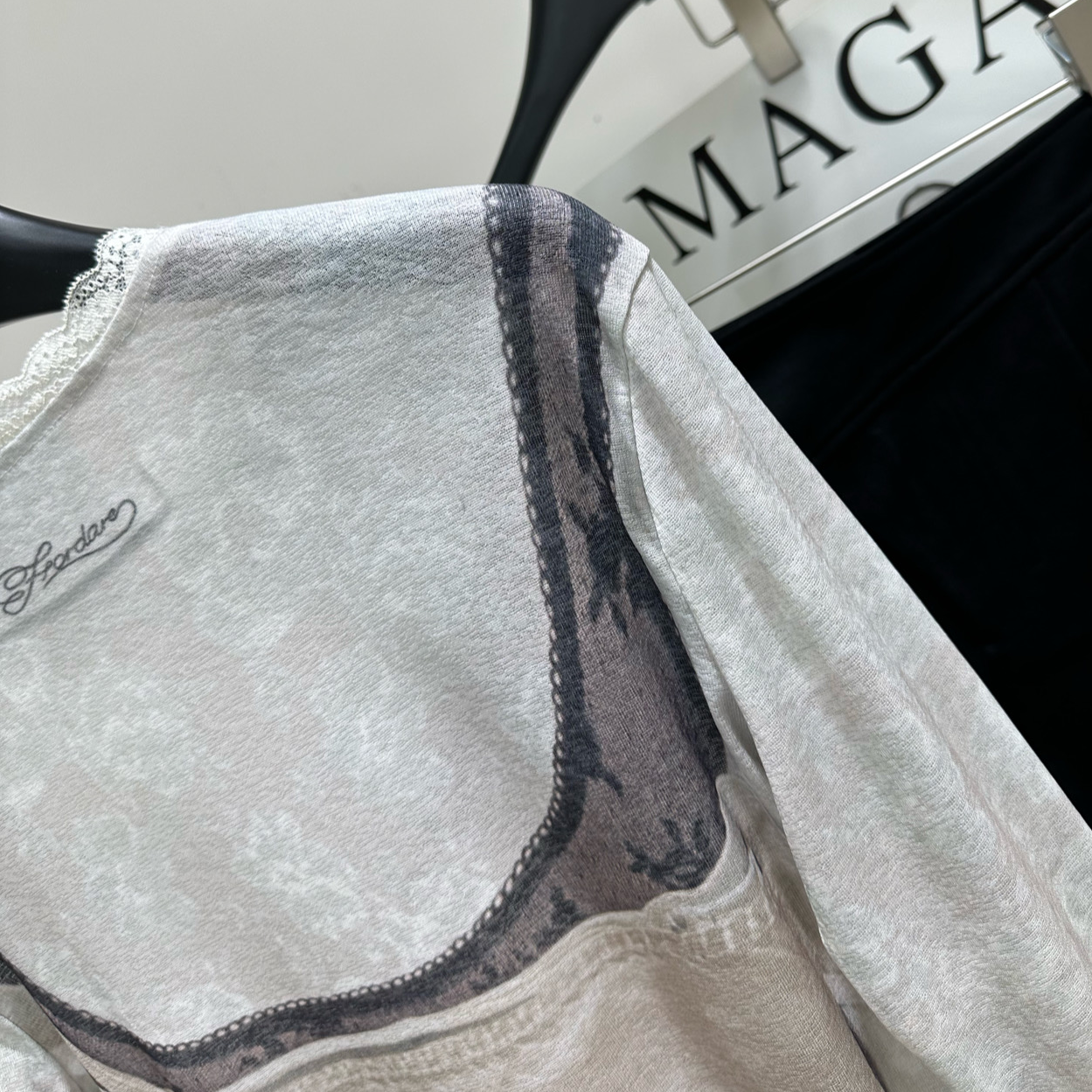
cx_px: 559
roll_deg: +32.4
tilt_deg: -4.5
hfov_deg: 55.6
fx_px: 1035
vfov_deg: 54.7
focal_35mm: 29
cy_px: 378
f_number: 1.78
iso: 64
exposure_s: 1/119
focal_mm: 6.86
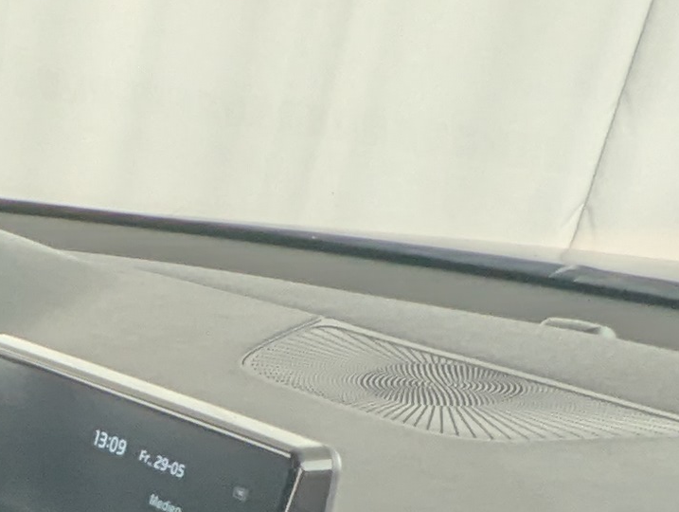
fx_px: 1788
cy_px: 1454
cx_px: -536
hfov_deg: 17.5
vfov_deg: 11.3
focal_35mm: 91
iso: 70
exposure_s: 1/41.9
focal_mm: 2.35
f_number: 2.2
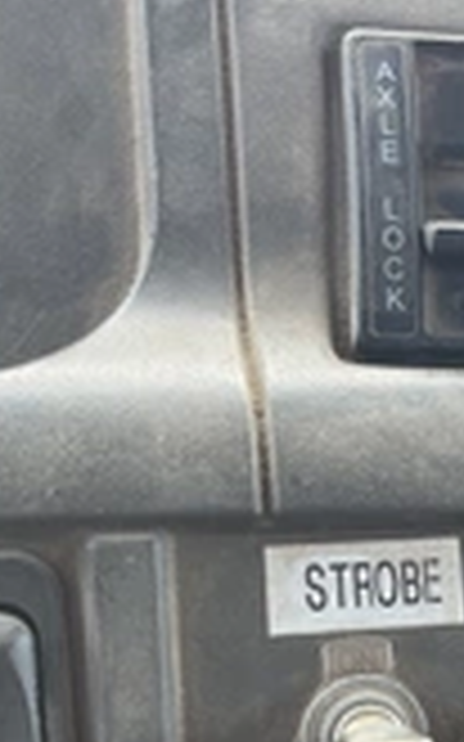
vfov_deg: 29.4
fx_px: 1357
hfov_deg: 18.3
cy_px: 661
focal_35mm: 67
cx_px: 581
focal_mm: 5.1
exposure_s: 1/122
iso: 80
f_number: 1.6
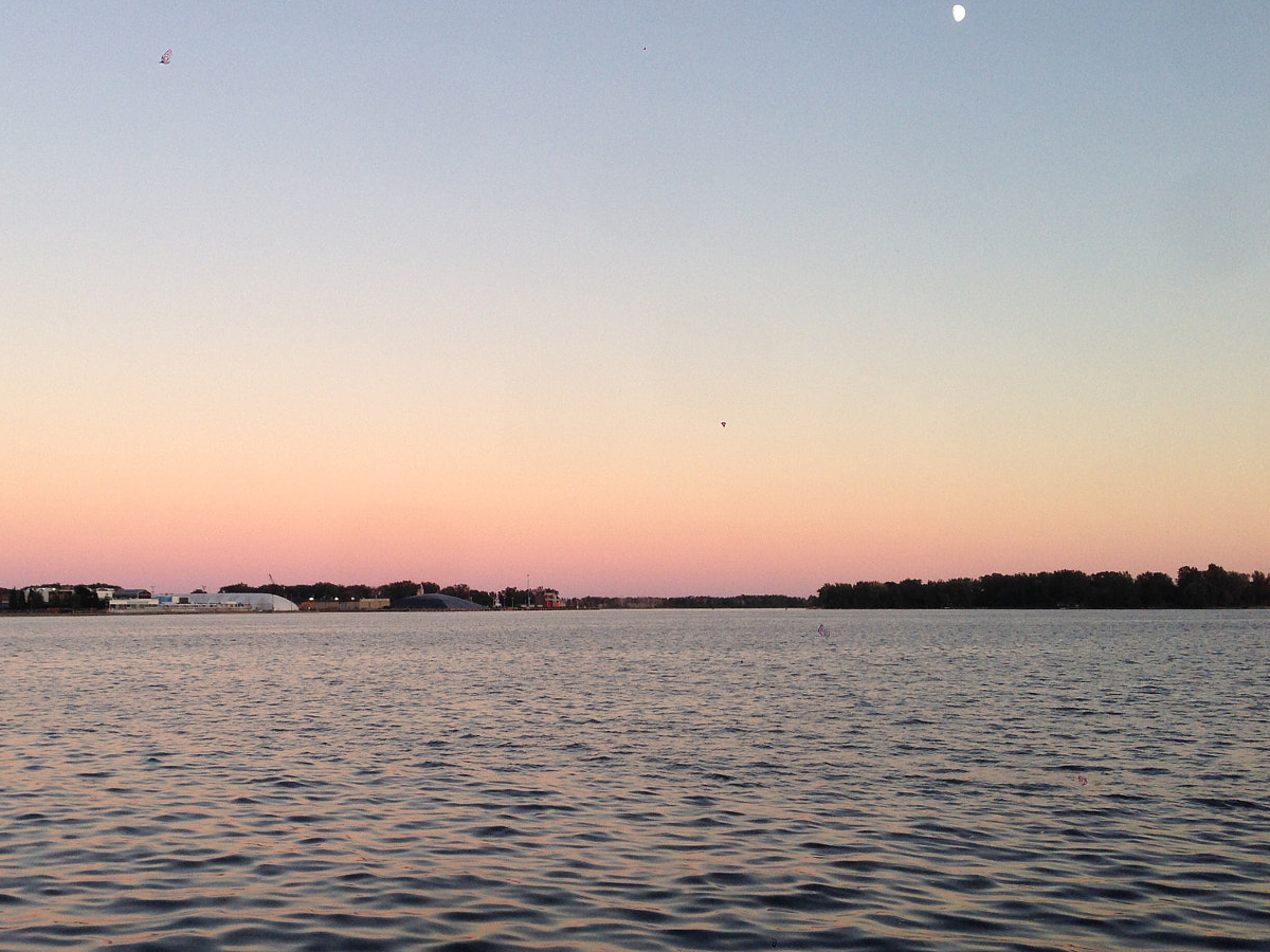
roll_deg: -0.6
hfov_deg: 42.5
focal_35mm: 44
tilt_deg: +5.3
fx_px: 1614
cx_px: 444
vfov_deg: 32.9
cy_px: 486
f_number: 2.4
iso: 50
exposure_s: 1/136
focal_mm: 4.12
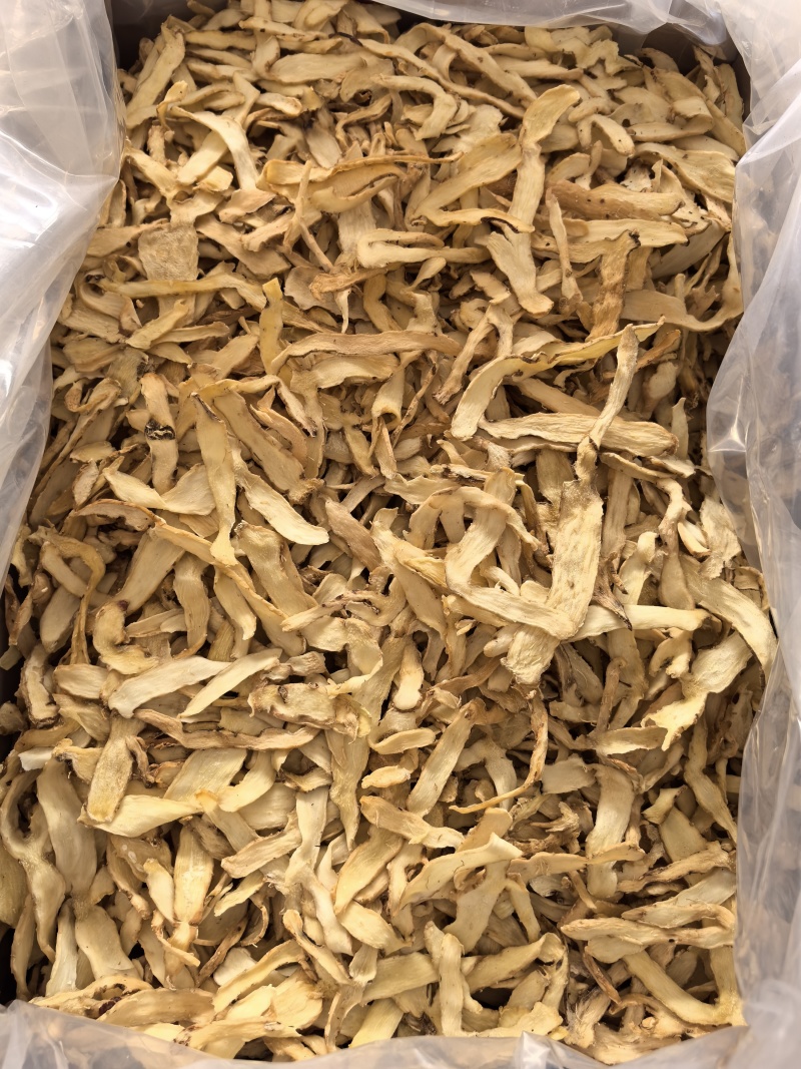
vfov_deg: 65.3
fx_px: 833
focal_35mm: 27
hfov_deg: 51.3
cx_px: 400
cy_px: 534
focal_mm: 6.35
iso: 50
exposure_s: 1/104
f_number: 2
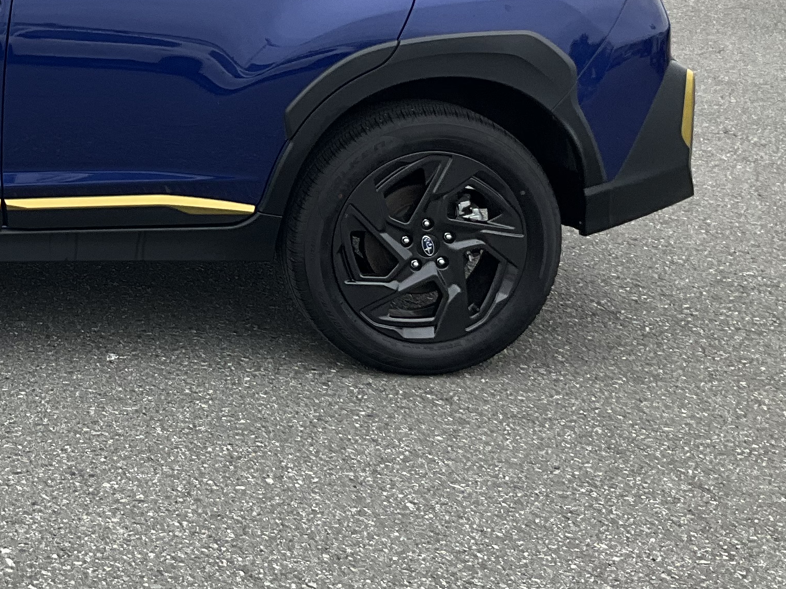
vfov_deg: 18.6
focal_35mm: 77
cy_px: -3
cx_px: -63
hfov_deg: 23.8
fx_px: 1748
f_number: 1.8
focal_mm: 3
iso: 25
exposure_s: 1/728
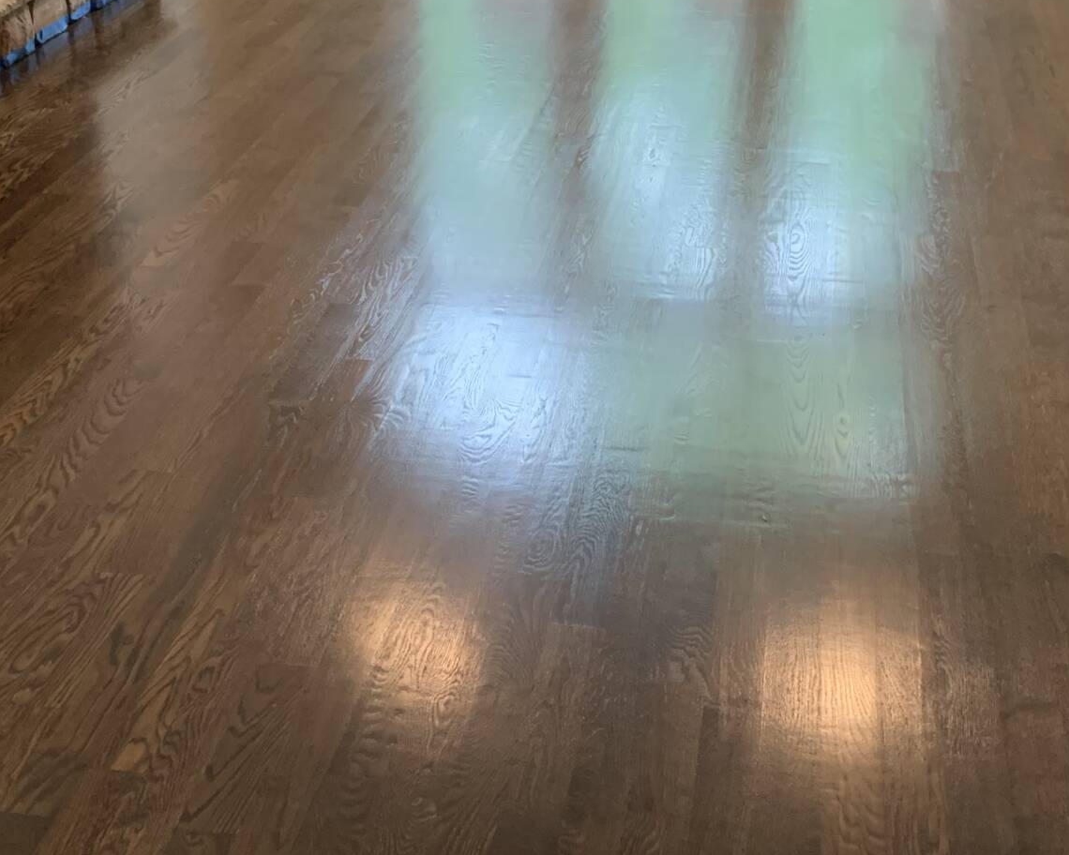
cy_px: 453
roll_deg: +1.5
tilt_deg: -27.2
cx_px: 464
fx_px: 1803
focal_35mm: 57
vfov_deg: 26.7
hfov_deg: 33.0
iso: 250
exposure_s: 1/40
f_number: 1.8
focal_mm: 4.25
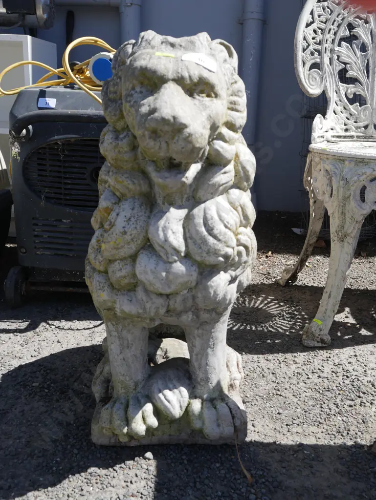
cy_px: 250
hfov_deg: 44.2
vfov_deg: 56.8
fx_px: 463
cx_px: 188
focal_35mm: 32
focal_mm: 16
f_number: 6.3
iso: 200
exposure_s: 1/500
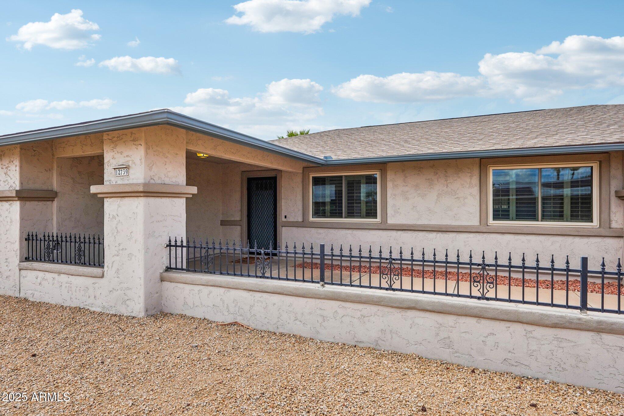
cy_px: 208
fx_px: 347
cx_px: 312
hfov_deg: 84.0
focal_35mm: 20
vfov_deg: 61.9
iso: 400
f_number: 8
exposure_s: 1/640
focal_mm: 20
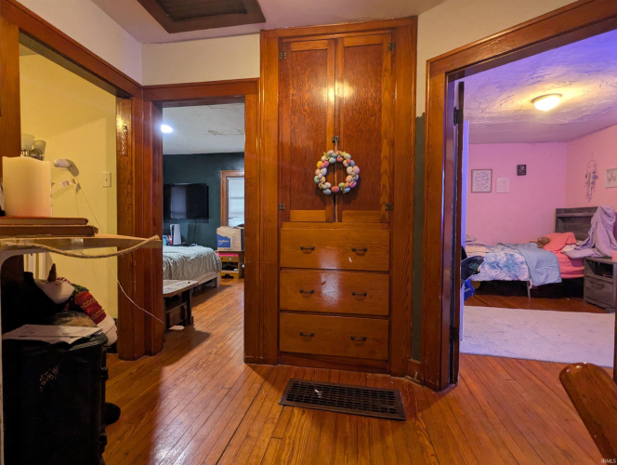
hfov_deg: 94.4
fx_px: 286
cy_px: 232
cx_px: 308
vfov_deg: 78.2
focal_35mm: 16
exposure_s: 1/24
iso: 235
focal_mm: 2.35
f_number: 2.2
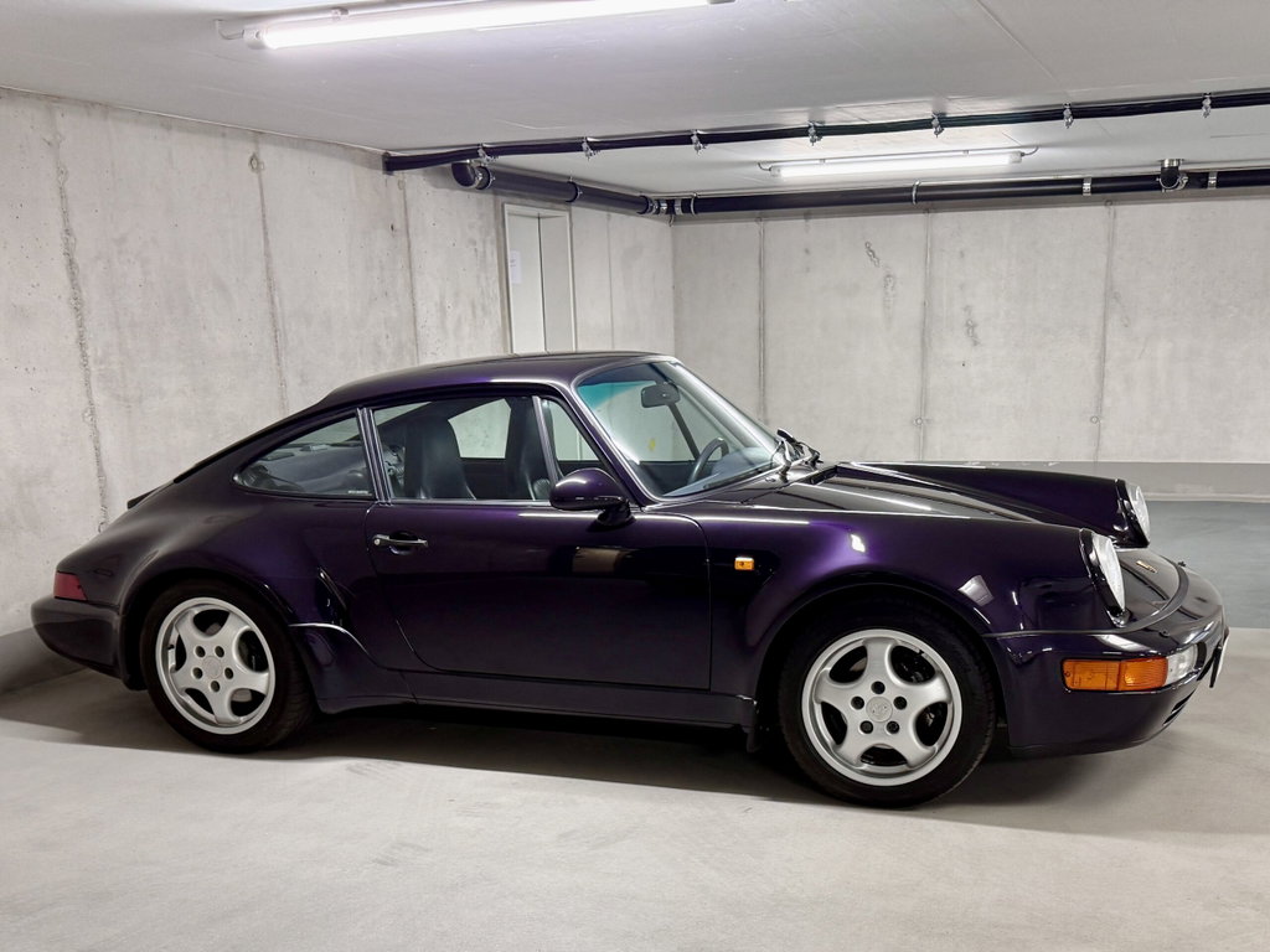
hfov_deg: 71.6
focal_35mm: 24
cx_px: 635
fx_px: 881
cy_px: 476
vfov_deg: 56.8
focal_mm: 6.76
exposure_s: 1/50
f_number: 1.78
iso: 160
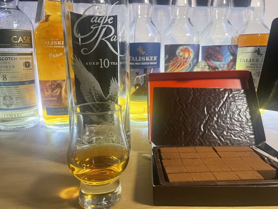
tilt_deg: -12.3
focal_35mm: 26
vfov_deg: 53.1
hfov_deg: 67.3
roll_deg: +0.3
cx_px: 139
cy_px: 104
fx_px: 209
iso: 500
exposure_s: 1/60
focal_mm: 4.2
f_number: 1.6
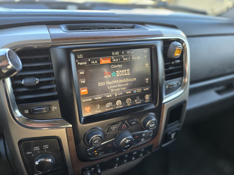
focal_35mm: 23
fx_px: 155
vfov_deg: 58.9
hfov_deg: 73.9
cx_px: 117
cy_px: 88
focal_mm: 5.4
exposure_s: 1/359
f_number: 1.8
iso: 200
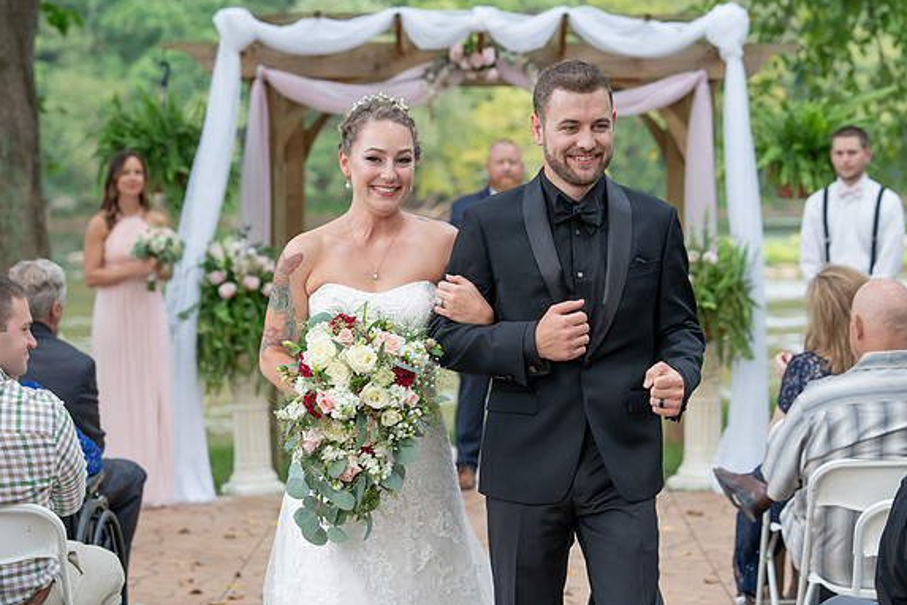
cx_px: 456
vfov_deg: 15.9
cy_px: 300
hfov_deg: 23.6
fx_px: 2167
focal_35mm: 86
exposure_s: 1/200
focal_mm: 82
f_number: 4
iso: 320
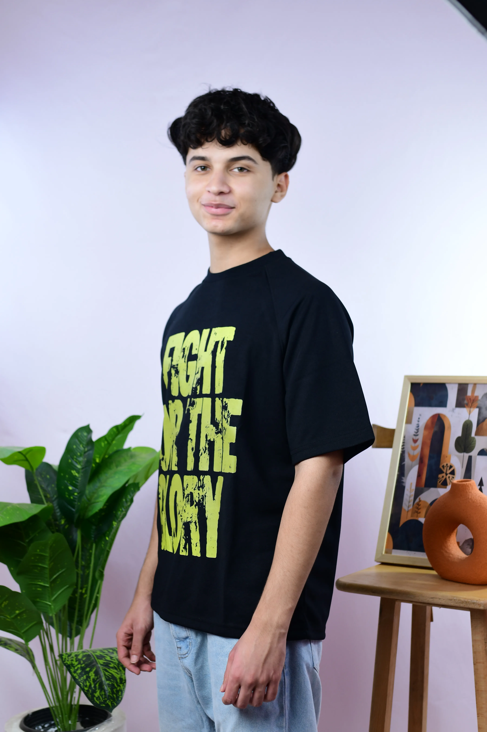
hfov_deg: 26.0
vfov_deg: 38.2
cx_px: 244
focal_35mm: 52
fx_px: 1056
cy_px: 366
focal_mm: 35
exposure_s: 1/100
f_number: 3.2
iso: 250
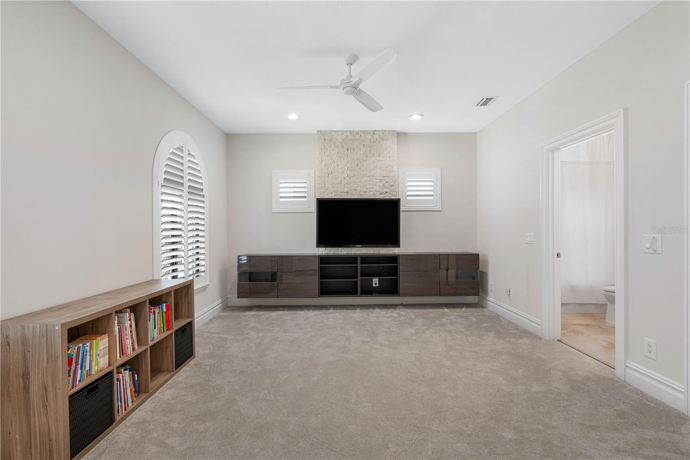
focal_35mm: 16
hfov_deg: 96.7
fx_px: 307
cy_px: 230
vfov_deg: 73.7
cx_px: 345
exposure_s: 1/125
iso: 800
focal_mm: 16
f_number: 8
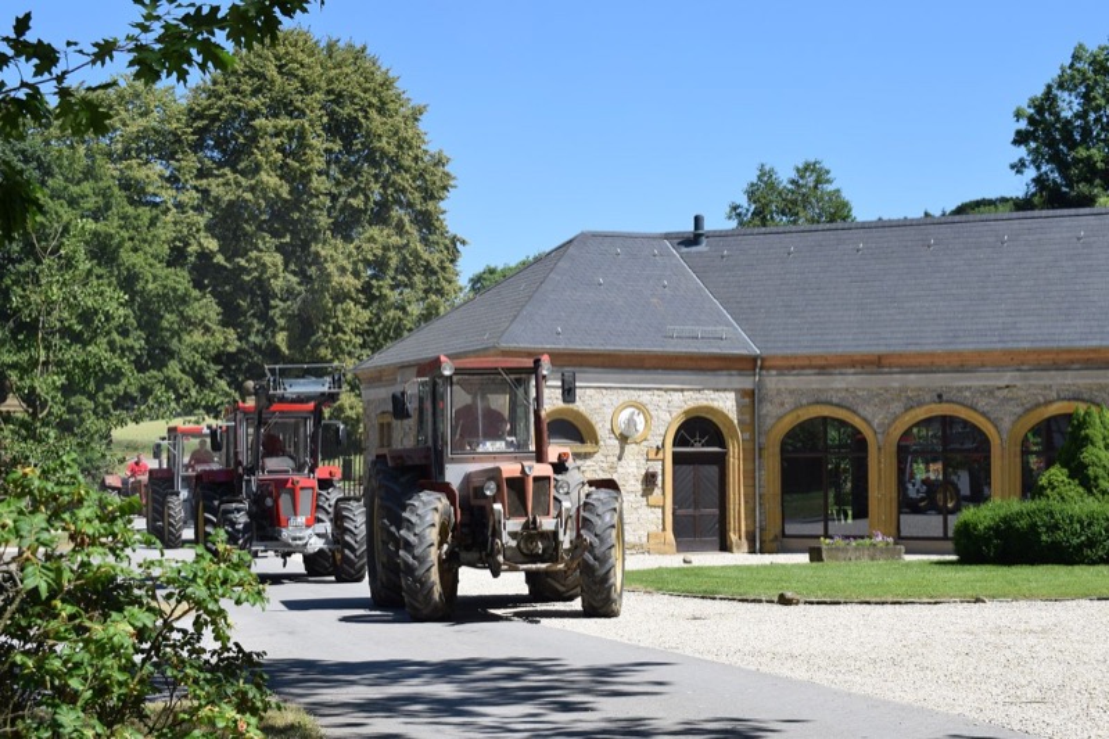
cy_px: 370
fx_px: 1755
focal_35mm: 57
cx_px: 554
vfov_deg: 23.8
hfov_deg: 35.1
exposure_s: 1/320
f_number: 9
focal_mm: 38
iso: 200
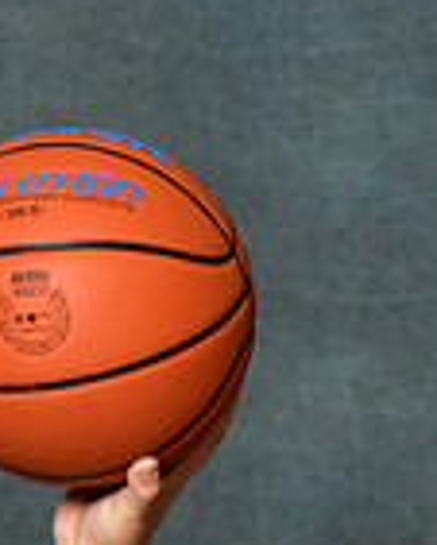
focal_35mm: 347
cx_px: 536
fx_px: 5604
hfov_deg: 4.5
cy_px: 1040
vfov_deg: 5.5
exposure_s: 1/200
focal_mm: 90
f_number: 4.5
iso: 250
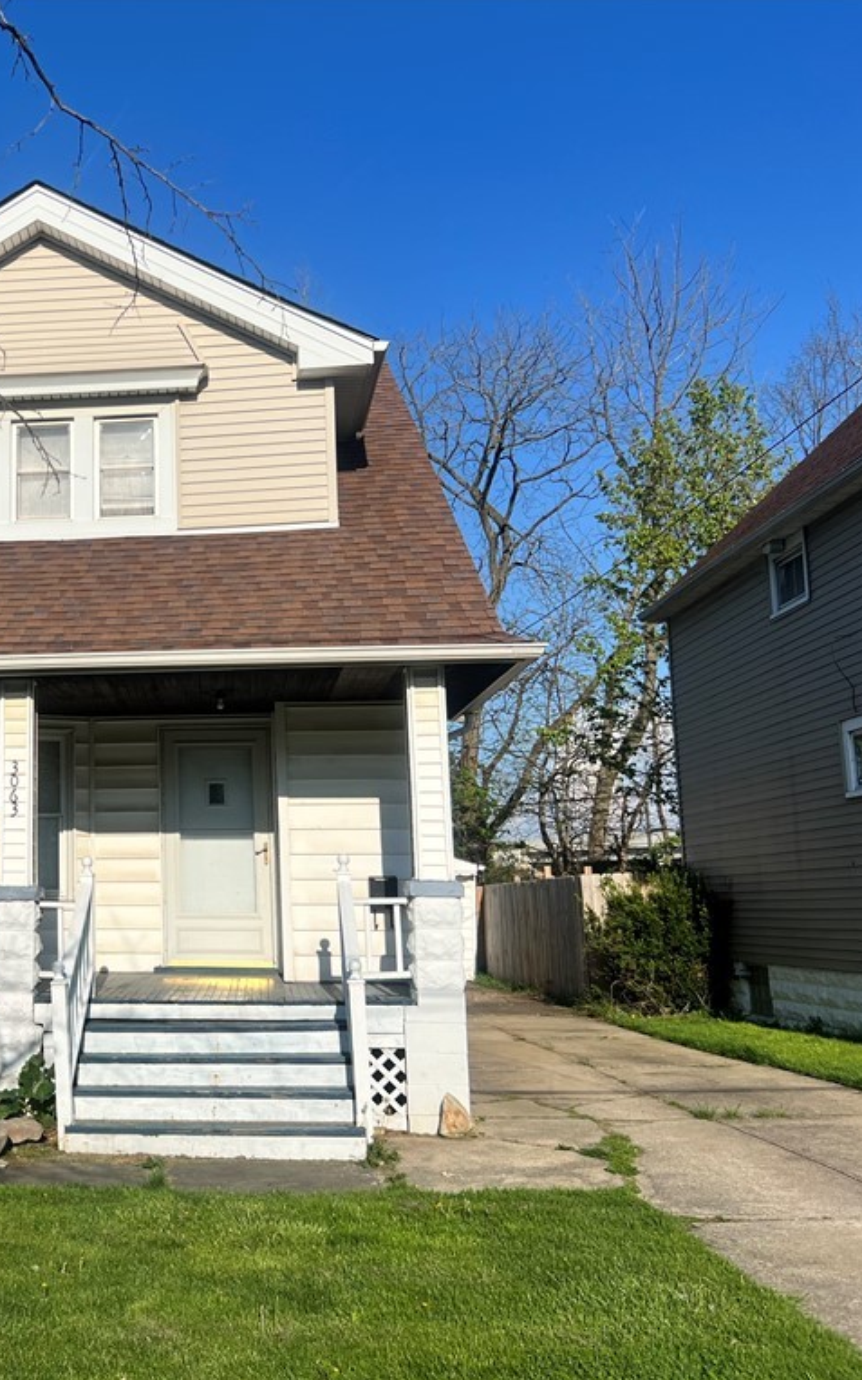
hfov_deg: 32.2
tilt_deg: +7.9
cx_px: 34
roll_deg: -0.5
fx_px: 1390
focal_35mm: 37
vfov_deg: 52.7
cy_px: 689
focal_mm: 5.7
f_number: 1.5
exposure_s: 1/6993
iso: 50
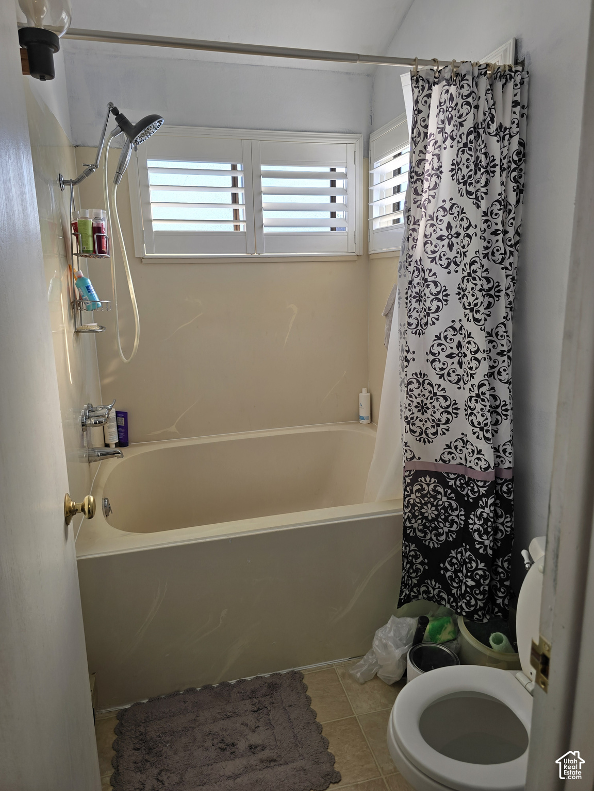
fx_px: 526
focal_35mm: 23
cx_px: 297
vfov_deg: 73.9
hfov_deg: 58.9
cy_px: 396
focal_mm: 6.3
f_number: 1.7
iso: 20
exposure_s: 1/120
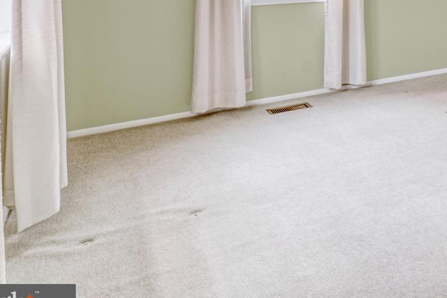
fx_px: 497
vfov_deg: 29.3
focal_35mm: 40
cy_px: -49
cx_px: 514
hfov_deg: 38.3
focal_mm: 16
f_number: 7.1
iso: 1250
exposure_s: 1/250
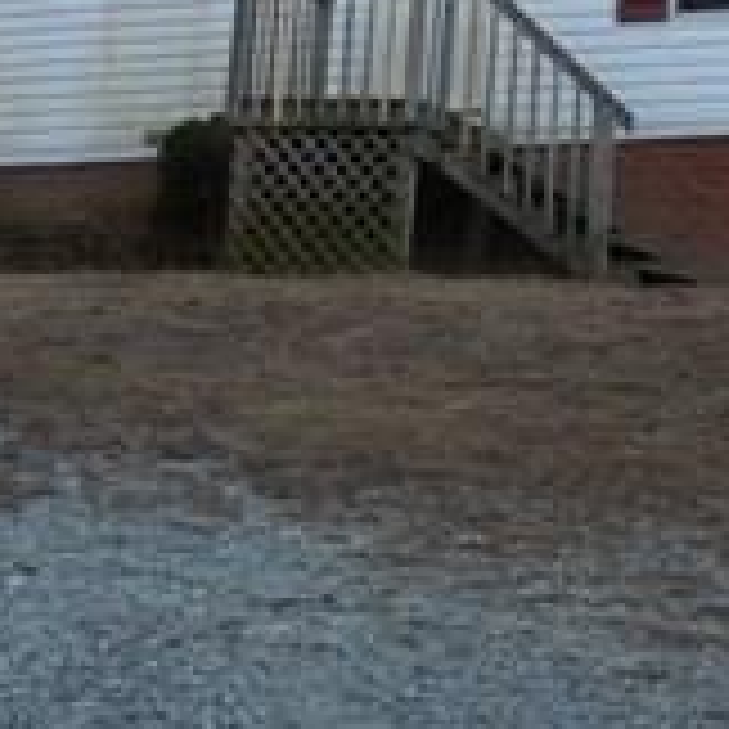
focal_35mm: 119
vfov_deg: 14.3
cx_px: 914
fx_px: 2835
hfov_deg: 14.1
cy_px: -54
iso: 125
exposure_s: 1/200
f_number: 3.4
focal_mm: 6.1
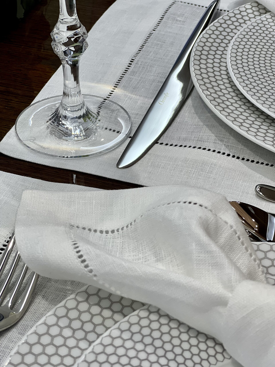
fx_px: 816
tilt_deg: -35.4
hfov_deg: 19.1
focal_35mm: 77
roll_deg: +1.0
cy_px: 184
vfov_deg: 25.3
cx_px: 138
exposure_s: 1/60
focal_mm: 9
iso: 125
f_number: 2.8
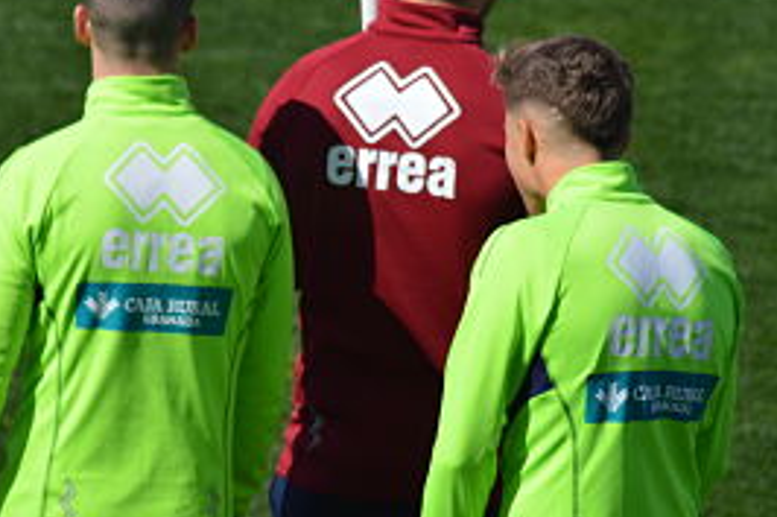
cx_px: 222
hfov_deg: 5.4
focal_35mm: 384
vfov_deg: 3.6
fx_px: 8283
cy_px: 158
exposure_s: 1/2000
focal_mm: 170
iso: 280
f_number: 5.6
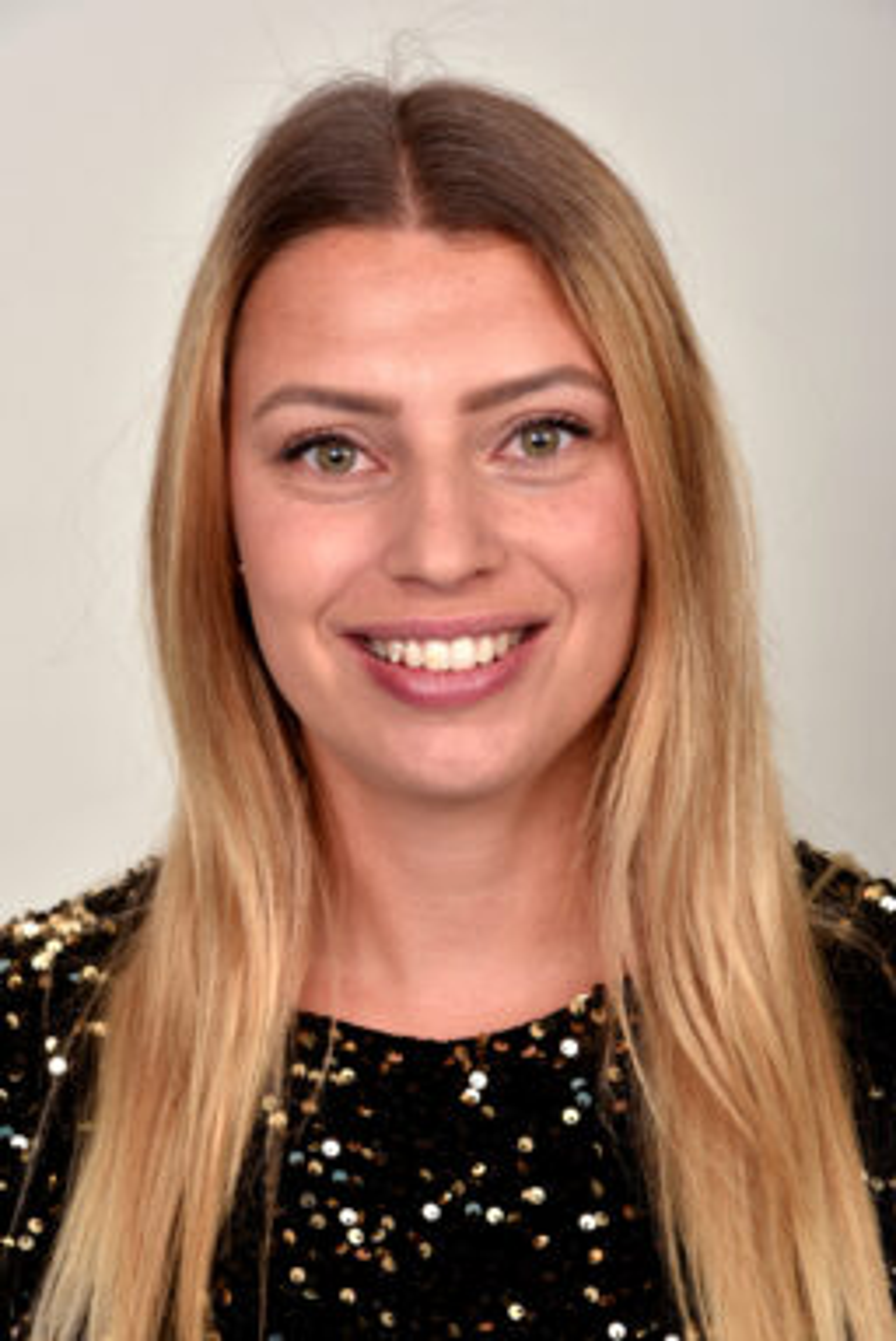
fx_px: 3913
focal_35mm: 105
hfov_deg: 13.1
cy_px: 670
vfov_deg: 19.4
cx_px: 448
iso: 100
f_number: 9
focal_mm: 105
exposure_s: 1/160
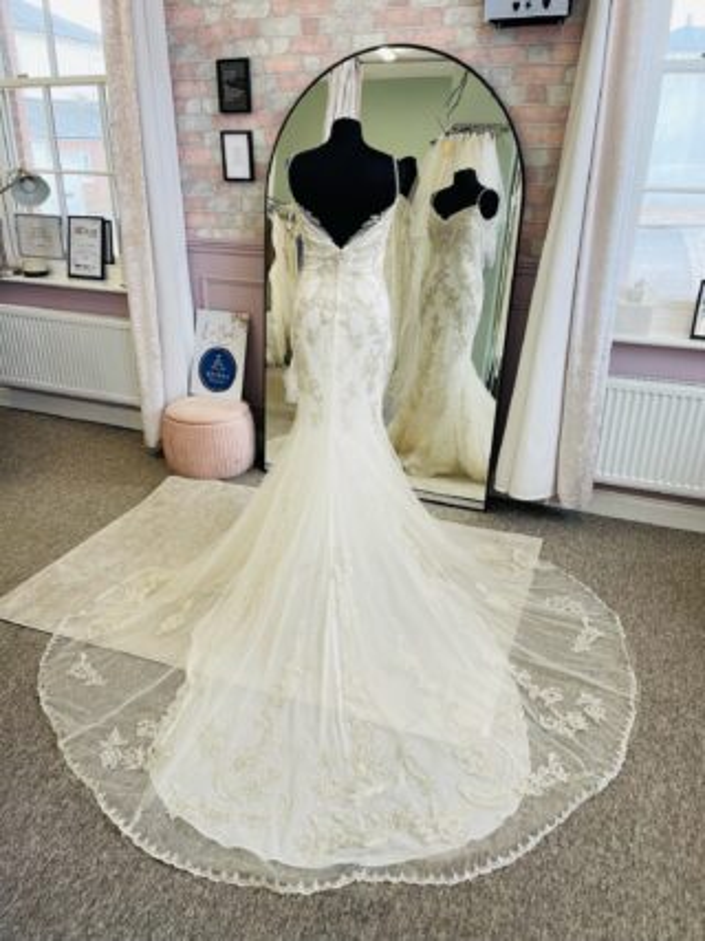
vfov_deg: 67.3
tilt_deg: -24.5
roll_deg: -0.1
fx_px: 706
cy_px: 470
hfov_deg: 53.0
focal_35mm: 26
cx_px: 352
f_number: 1.6
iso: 50
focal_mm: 5.1
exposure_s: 1/121
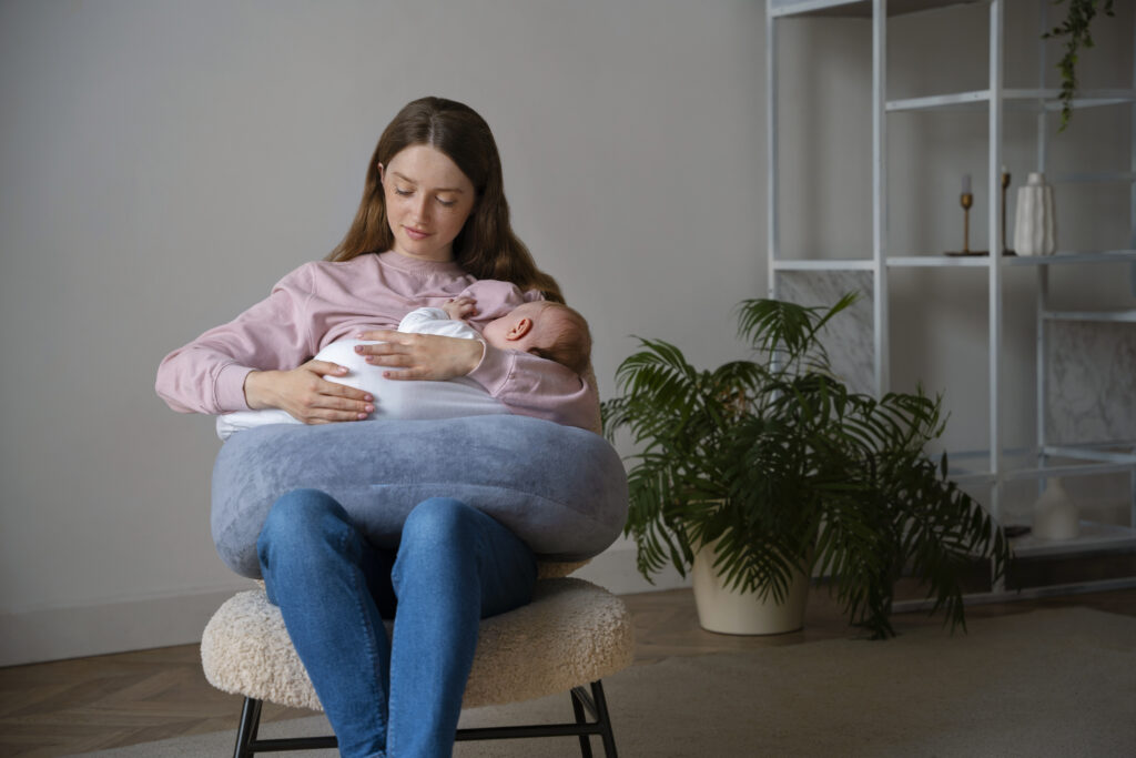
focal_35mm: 70
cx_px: 568
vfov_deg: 19.5
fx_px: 2209
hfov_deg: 28.8
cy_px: 379
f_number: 3.5
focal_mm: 70
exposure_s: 1/160
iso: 250
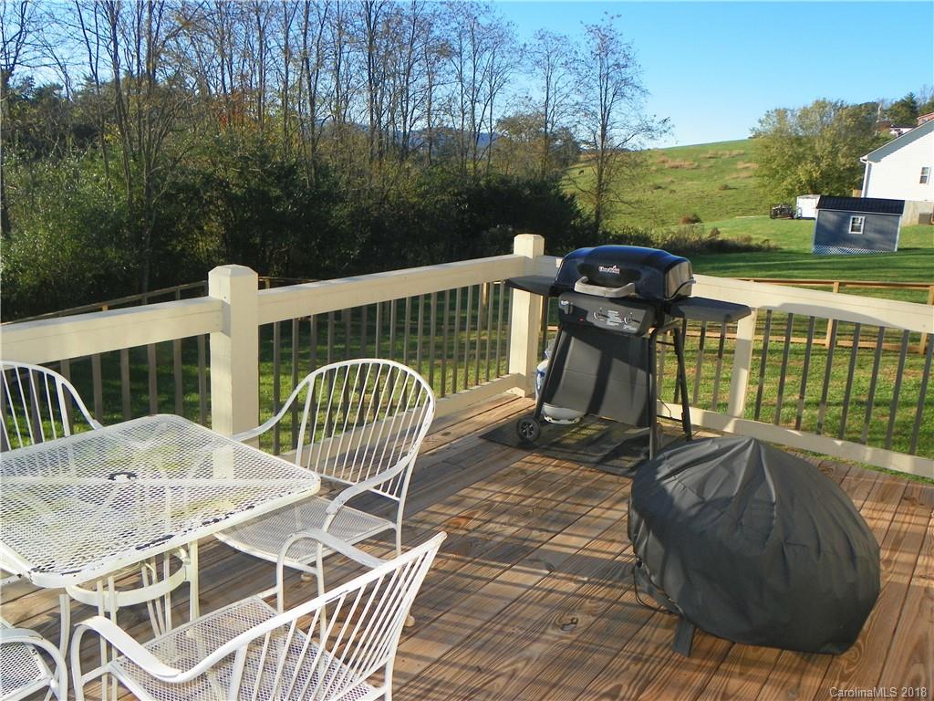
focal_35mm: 30
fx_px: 809
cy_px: 350
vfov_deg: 46.8
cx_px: 467
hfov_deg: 60.0
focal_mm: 5.3
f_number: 4
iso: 64
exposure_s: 1/320
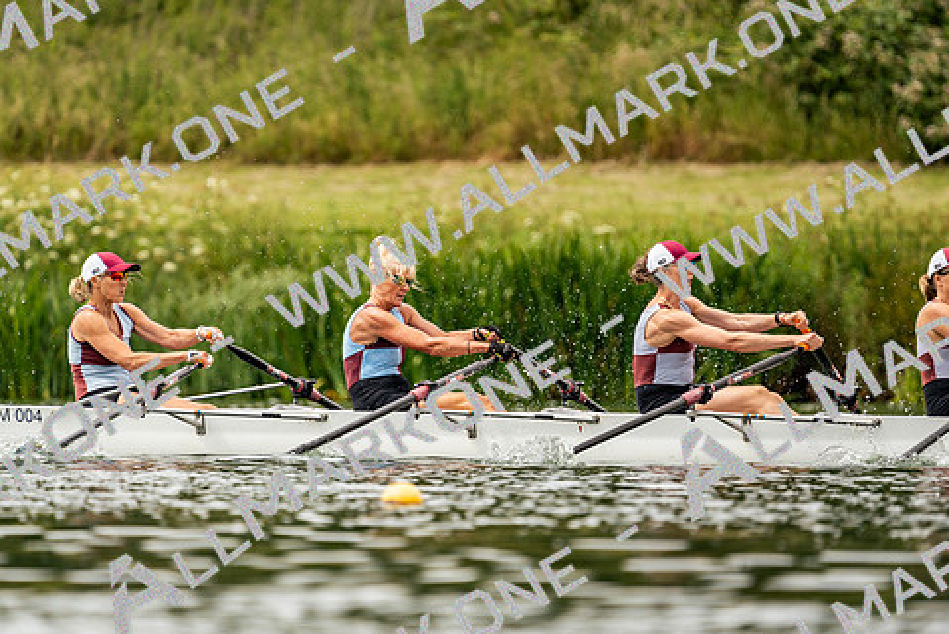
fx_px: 18964
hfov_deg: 2.9
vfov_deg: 1.9
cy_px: 334
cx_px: 511
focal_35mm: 719
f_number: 6.3
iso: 320
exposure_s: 1/2000
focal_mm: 594
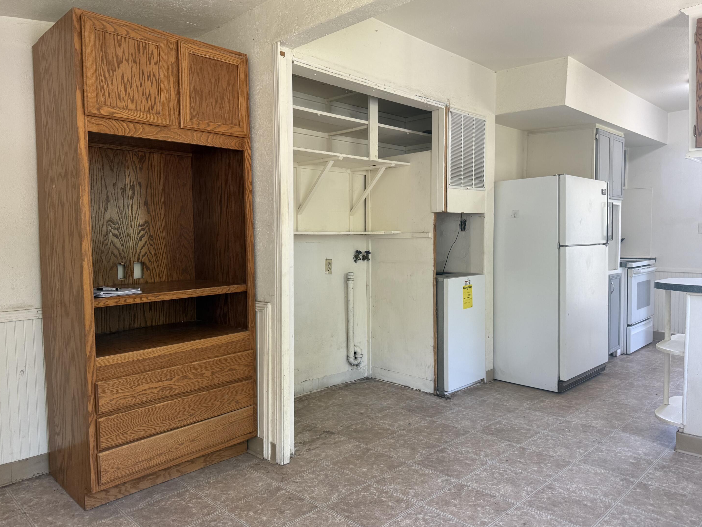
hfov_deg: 69.4
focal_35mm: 25
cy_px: 257
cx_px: 355
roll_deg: -0.1
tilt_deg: -3.2
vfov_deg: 54.9
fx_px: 507
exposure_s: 1/121
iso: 200
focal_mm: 6.76
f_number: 1.78
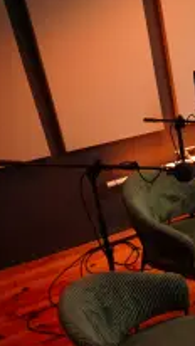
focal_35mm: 55
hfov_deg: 18.6
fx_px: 505
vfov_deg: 37.6
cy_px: 216
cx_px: 314
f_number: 2.8
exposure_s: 1/160
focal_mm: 18
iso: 640
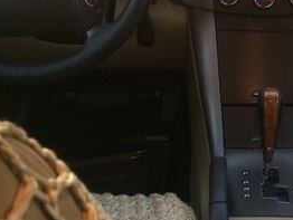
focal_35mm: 73
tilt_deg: -14.4
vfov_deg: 19.2
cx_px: 274
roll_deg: -1.6
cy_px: -32
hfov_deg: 25.7
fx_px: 618
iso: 100
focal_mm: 4.15
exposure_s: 1/33
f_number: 2.2
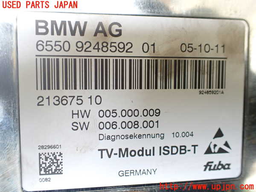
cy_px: 96
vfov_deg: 46.8
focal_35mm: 30
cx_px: 128
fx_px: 222
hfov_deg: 60.0
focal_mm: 5.4
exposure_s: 1/125
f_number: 2.3
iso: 320
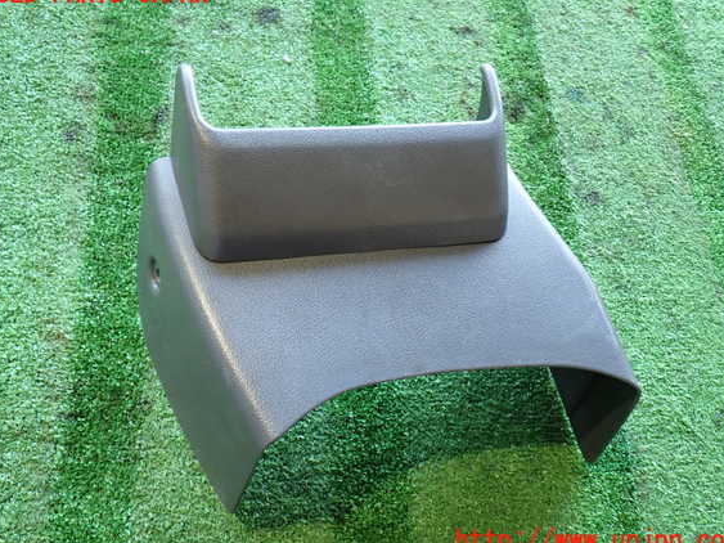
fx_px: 669
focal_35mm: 32
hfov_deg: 56.8
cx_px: 360
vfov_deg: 44.1
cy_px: 268
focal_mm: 5.4
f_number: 2.3
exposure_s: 1/30
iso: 200
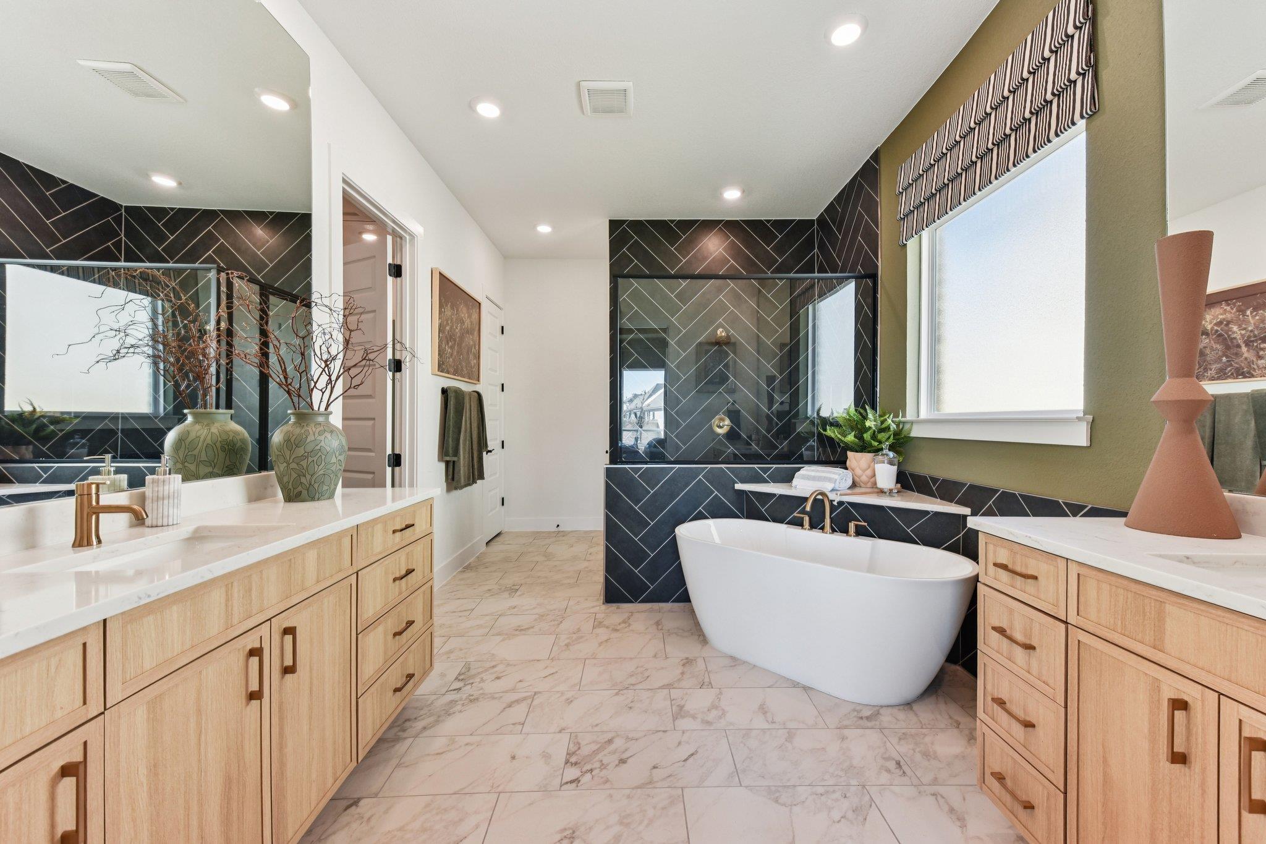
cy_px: 422
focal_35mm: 14
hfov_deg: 104.3
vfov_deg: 81.2
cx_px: 633
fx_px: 492
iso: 400
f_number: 8
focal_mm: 14
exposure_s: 1/50
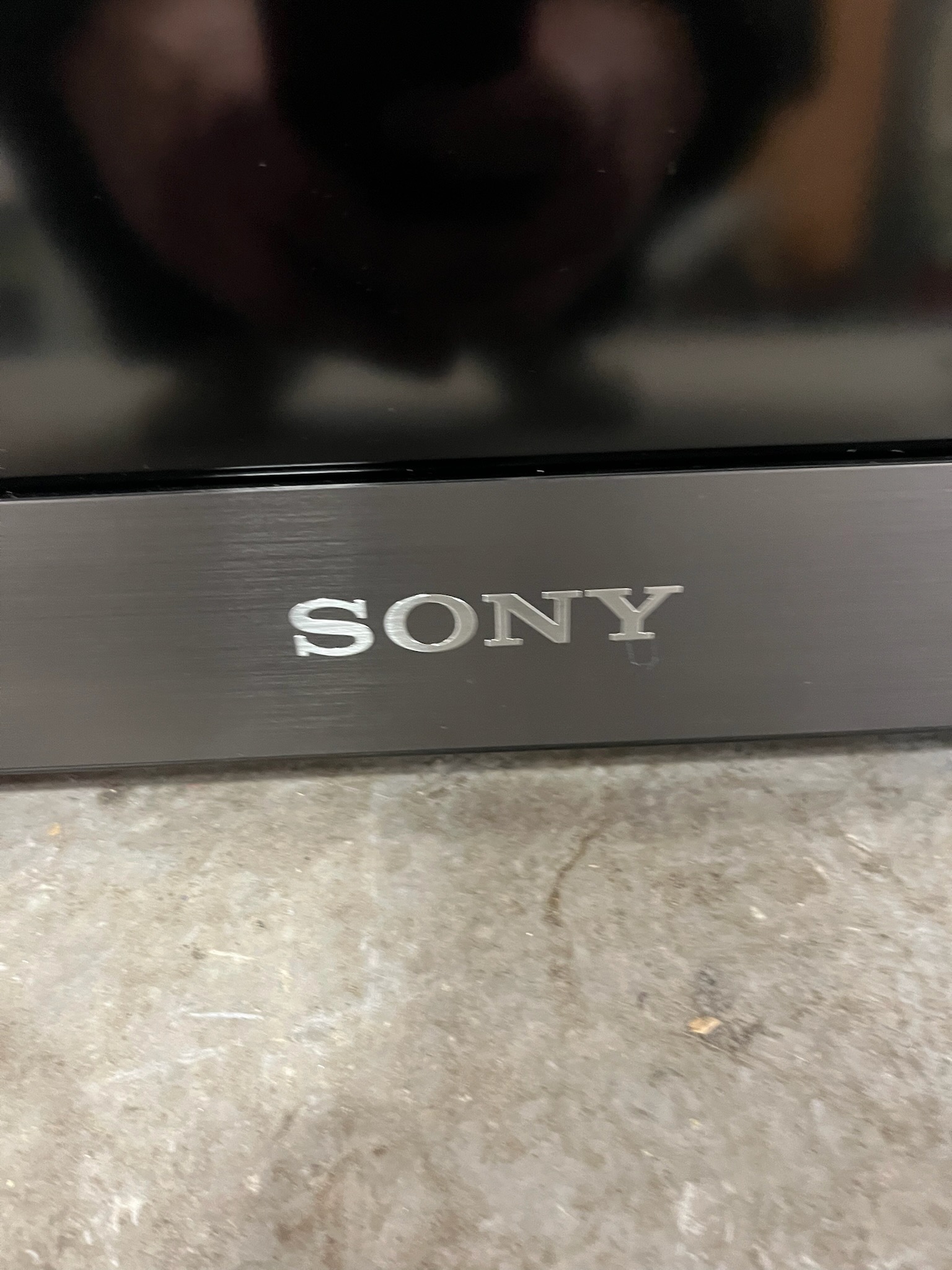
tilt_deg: -49.5
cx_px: 476
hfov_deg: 53.1
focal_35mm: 26
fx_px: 953
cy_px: 635
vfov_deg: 67.3
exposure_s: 1/25
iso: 500
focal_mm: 5.1
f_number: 1.6
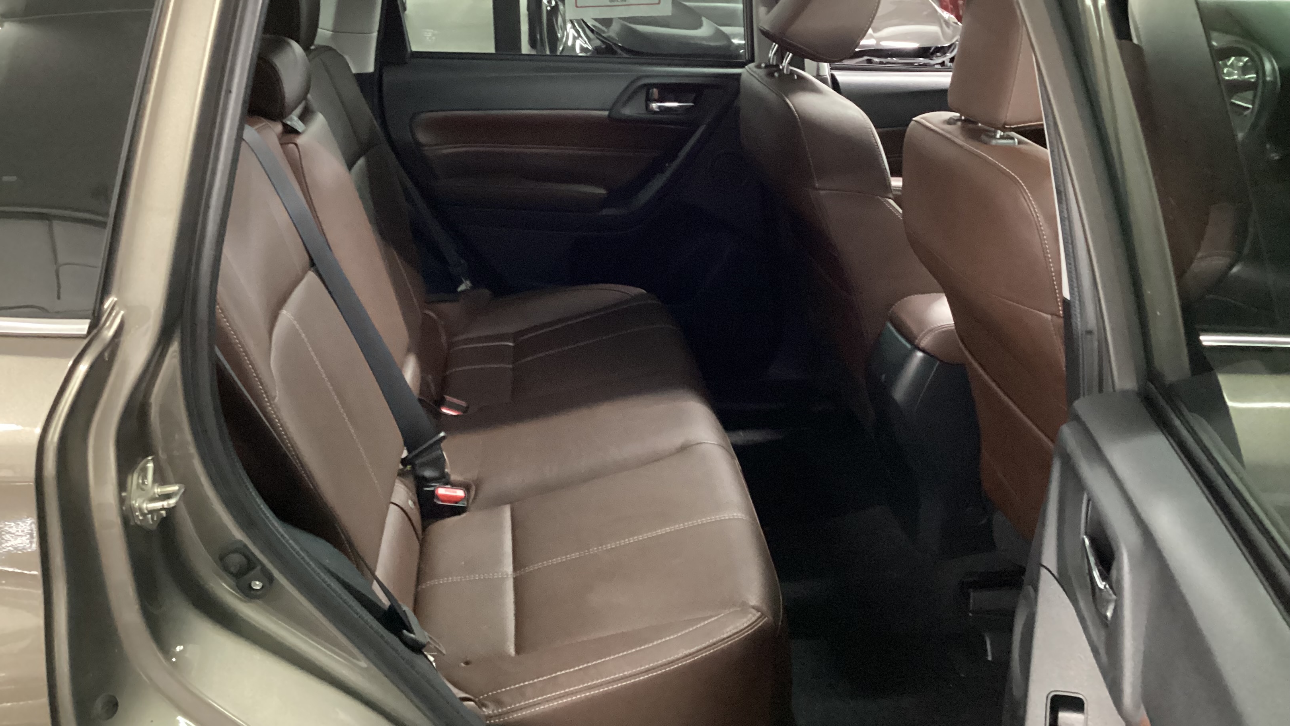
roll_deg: +0.2
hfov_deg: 58.0
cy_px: 277
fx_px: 1163
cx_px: 641
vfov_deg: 34.5
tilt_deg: -20.7
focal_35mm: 34
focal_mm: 3.3
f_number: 2.4
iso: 640
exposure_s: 1/17
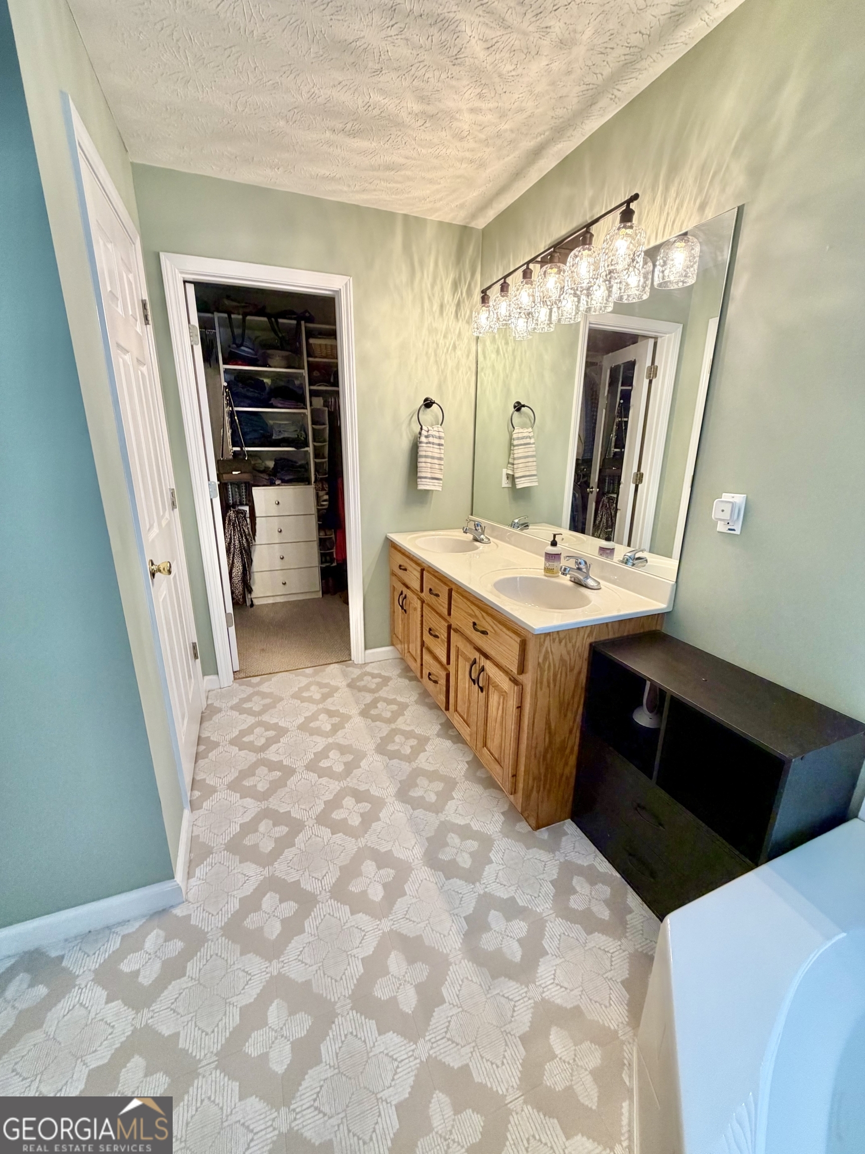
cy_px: 577
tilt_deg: -16.1
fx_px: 466
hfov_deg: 85.7
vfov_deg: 102.1
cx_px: 432
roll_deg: -0.4
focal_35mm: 14
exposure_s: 1/60
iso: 250
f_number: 2.2
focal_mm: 2.22
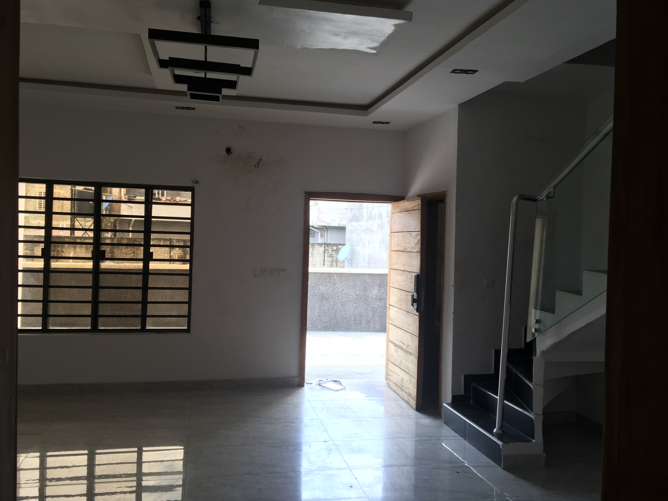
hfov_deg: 60.0
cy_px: 249
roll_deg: -0.7
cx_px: 330
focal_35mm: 30
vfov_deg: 46.8
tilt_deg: -0.1
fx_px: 579
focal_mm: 4.15
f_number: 2.2
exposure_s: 1/100
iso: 40
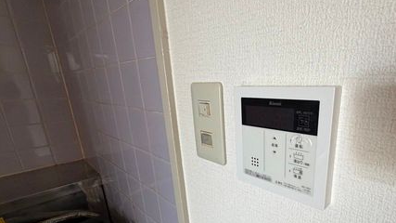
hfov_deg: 84.1
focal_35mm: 20
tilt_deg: -16.2
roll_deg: +1.5
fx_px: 210
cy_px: 145
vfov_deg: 54.9
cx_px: 259
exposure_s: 1/67
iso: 320
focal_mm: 2.22
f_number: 2.2
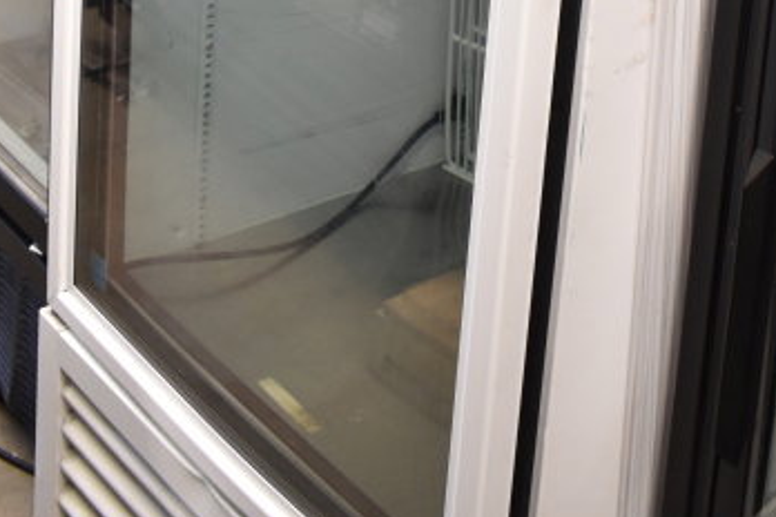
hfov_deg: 28.2
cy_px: -358
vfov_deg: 16.6
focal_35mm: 71
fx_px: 1530
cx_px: 526
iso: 800
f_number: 3.5
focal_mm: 18
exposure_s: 1/30
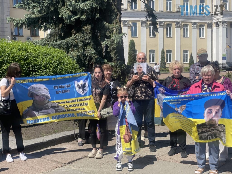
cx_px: 116
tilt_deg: -2.7
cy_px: 87
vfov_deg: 28.0
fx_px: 349
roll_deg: -0.2
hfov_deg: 36.8
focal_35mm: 52
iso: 32
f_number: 2
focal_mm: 6
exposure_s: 1/1996
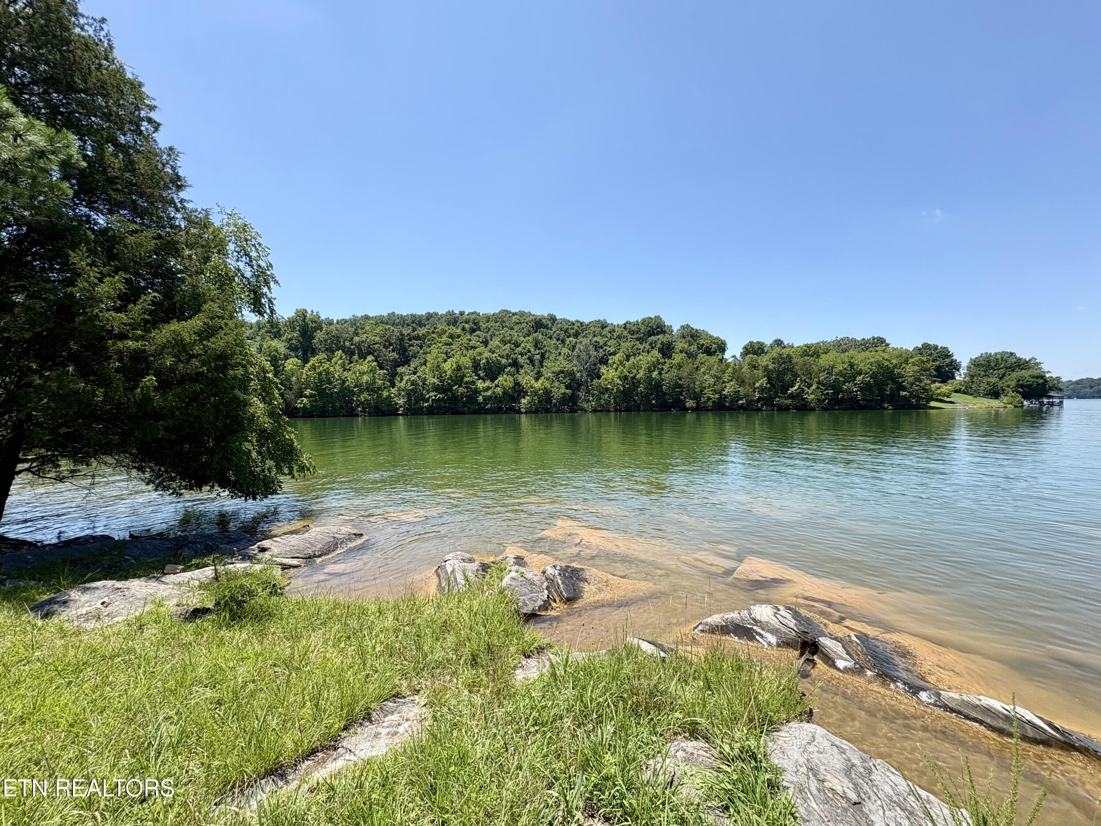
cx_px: 550
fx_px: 445
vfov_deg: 85.7
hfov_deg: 102.1
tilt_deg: -1.2
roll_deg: +1.7
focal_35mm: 14
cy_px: 413
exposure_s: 1/1277
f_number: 2.2
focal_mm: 2.22
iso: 40
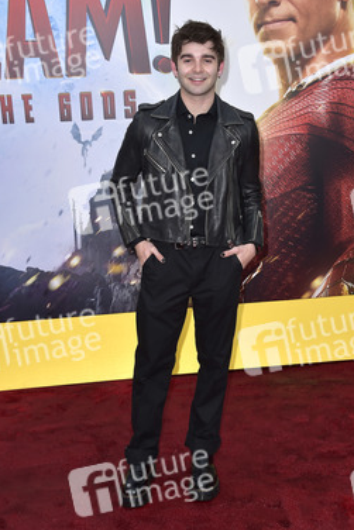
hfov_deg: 26.5
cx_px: 183
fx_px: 751
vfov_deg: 38.9
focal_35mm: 51
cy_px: 272
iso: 320
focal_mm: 48
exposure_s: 1/250
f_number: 6.3
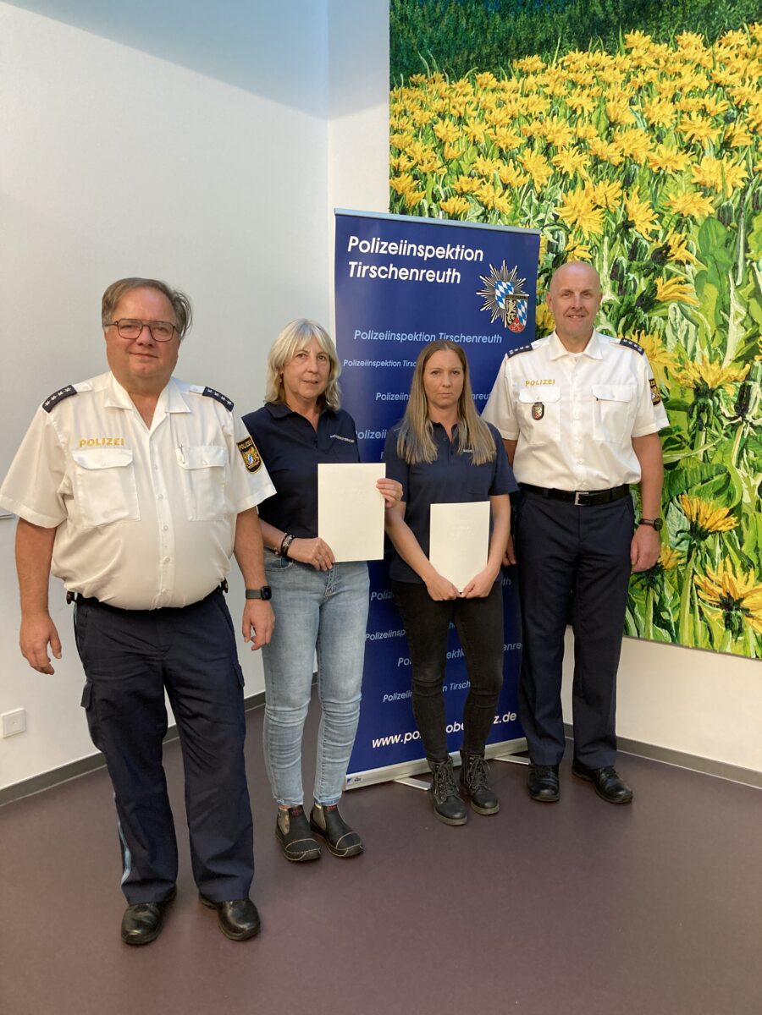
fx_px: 822
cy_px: 508
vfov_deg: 63.4
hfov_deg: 49.7
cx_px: 381
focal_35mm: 28
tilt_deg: -6.2
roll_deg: -0.5
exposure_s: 1/60
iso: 125
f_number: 1.8
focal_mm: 3.99
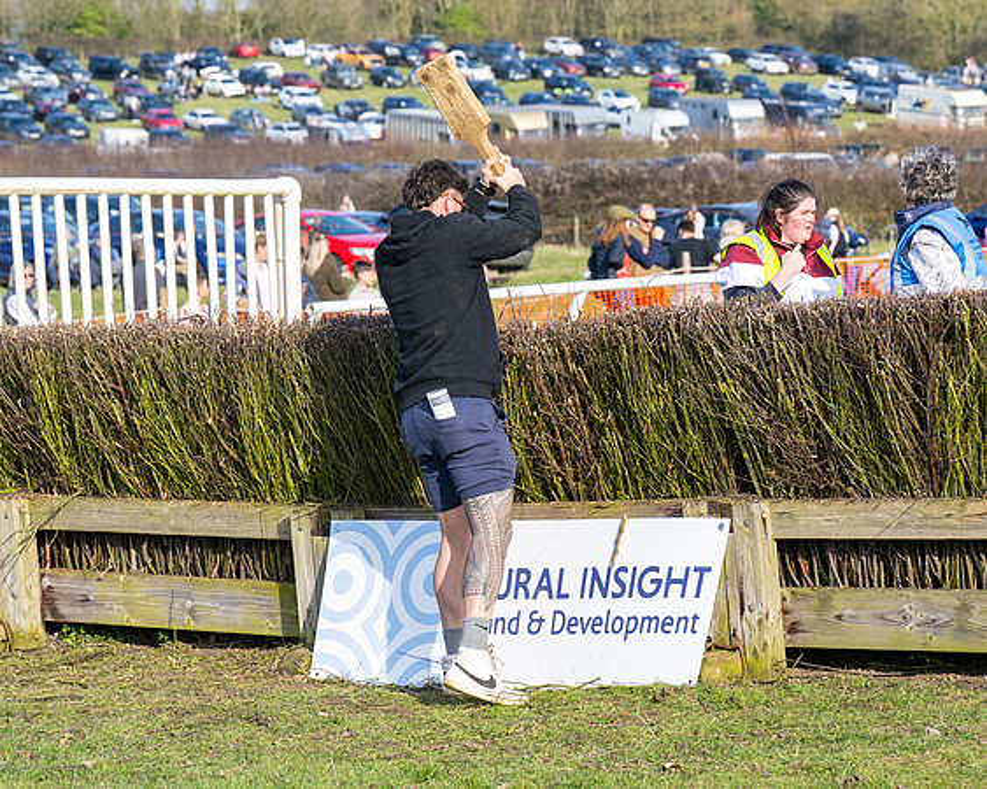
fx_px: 3668
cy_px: 394
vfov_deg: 12.3
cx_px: 550
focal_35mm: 126
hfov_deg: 15.3
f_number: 4
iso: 160
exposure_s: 1/2000
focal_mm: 70
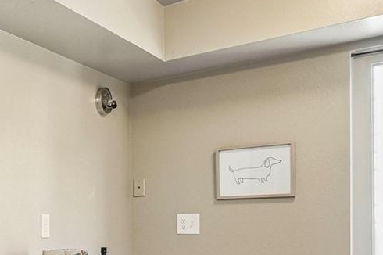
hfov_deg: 31.6
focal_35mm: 49
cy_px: 232
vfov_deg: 26.5
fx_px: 521
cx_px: -108
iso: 800
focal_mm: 10
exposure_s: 1/3.33
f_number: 8
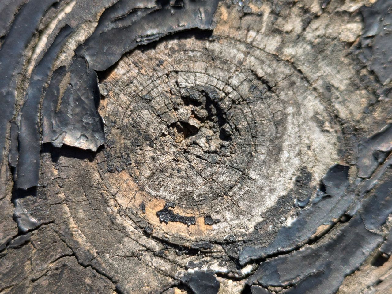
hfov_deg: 37.5
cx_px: 196
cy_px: 147
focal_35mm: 51
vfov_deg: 28.6
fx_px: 578
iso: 44
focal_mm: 5.43
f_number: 1.89
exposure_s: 1/692
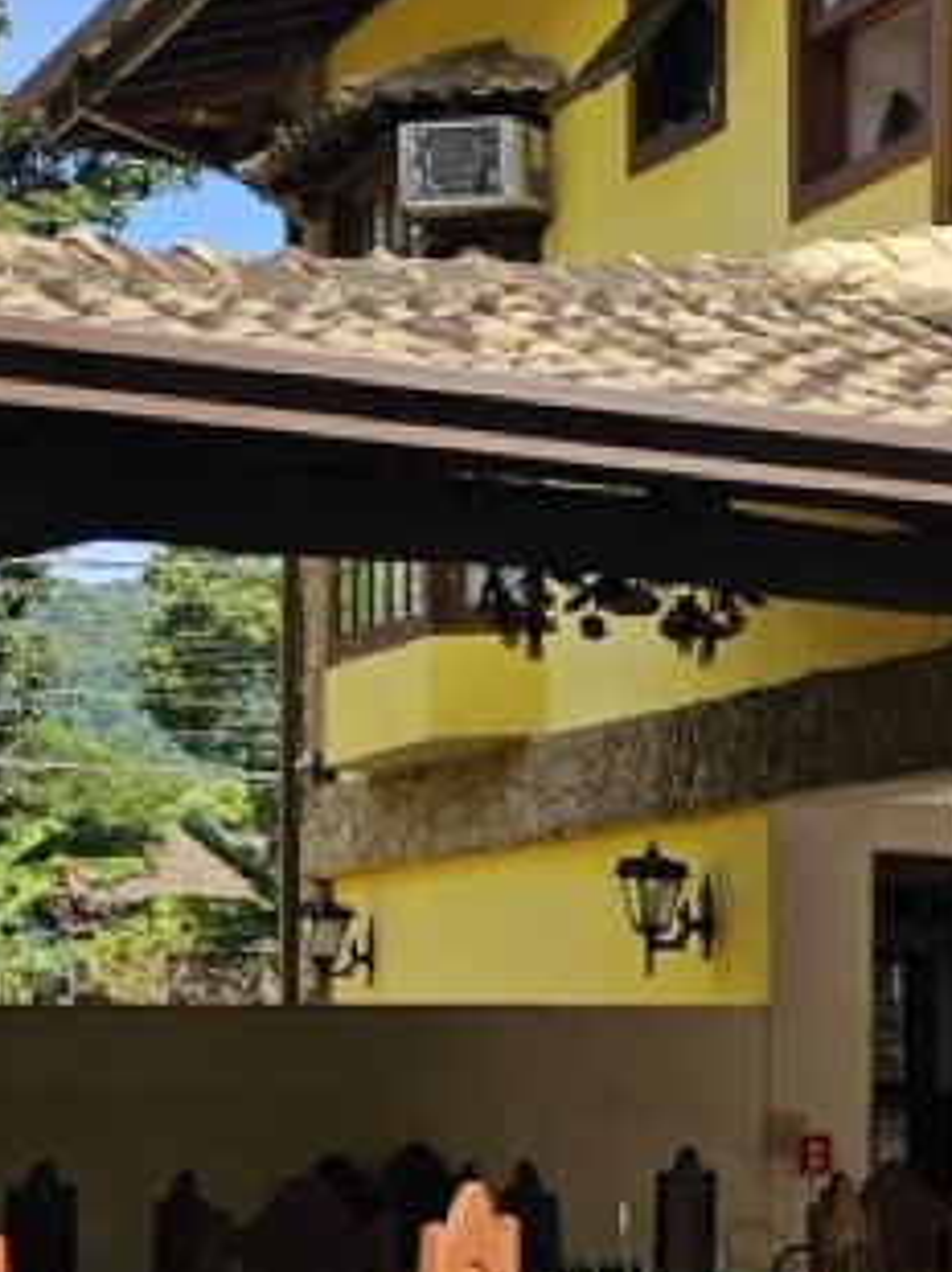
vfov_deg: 20.3
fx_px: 3488
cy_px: 1104
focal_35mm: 95
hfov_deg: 13.2
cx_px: 1949
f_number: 1.8
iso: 32
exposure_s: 1/1476
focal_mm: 5.4
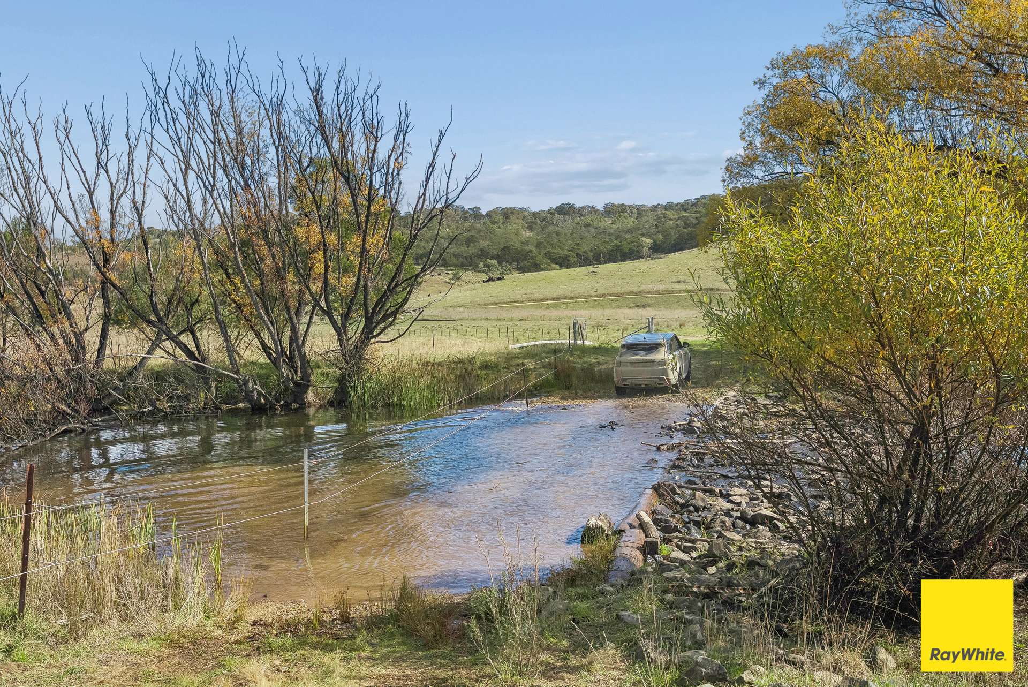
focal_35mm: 33
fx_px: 932
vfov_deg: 40.5
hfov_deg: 57.8
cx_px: 514
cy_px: 344
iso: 640
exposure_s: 1/2000
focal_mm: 32.6
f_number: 5.6
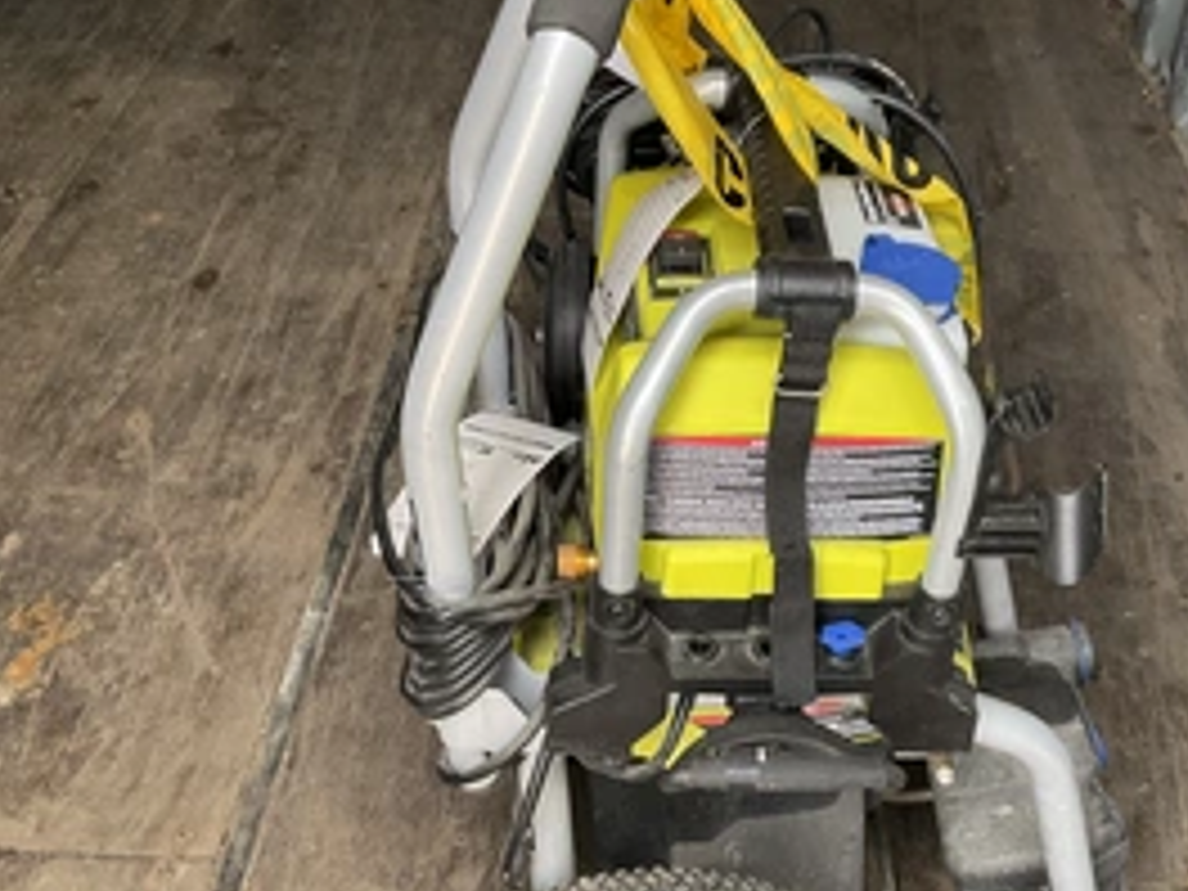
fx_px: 1510
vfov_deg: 32.8
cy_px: 490
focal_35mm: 44
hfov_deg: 42.7
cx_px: 711
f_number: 1.8
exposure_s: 1/88
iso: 64
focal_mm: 3
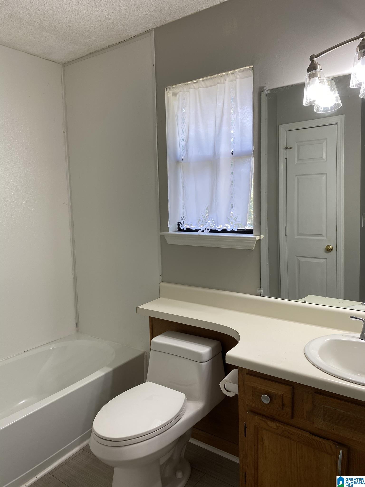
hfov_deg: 53.1
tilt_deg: -5.8
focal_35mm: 26
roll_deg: +0.5
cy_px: 244
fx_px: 366
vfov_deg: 67.3
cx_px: 182
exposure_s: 1/120
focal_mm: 4.25
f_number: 1.8
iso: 50
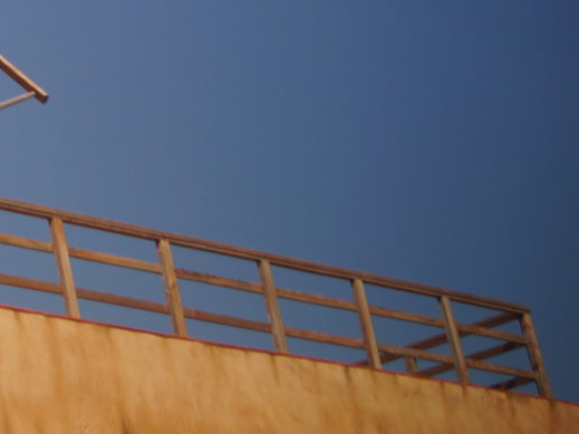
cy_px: -488
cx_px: -615
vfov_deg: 7.6
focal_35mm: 185
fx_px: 3094
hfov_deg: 9.9
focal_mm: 26
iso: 100
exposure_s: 1/1600
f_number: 10
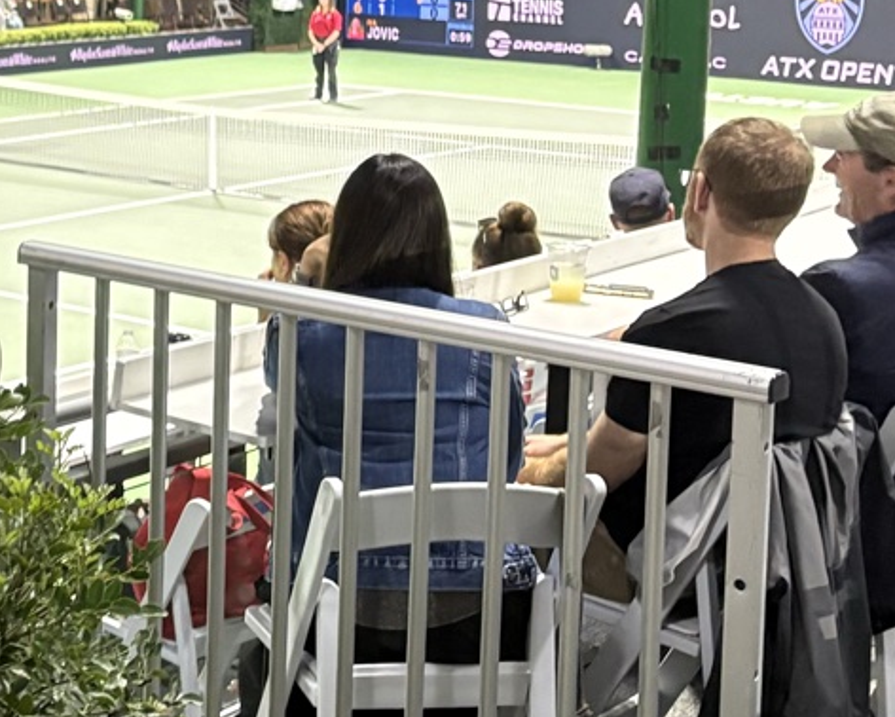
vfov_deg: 17.5
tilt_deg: -4.8
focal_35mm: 86
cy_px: 27
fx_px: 2279
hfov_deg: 20.2
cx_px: -284
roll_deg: -0.5
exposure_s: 1/44
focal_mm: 5.96
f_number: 1.6
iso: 500
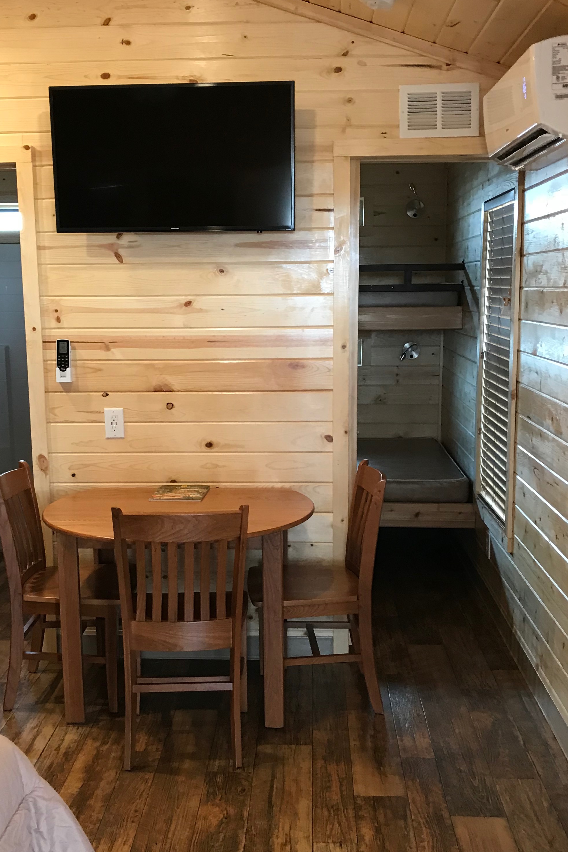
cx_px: 243
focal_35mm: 40
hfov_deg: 33.4
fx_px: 946
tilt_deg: -8.4
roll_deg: -1.9
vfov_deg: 48.4
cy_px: 451
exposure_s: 1/17
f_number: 1.8
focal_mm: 3.99
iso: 40
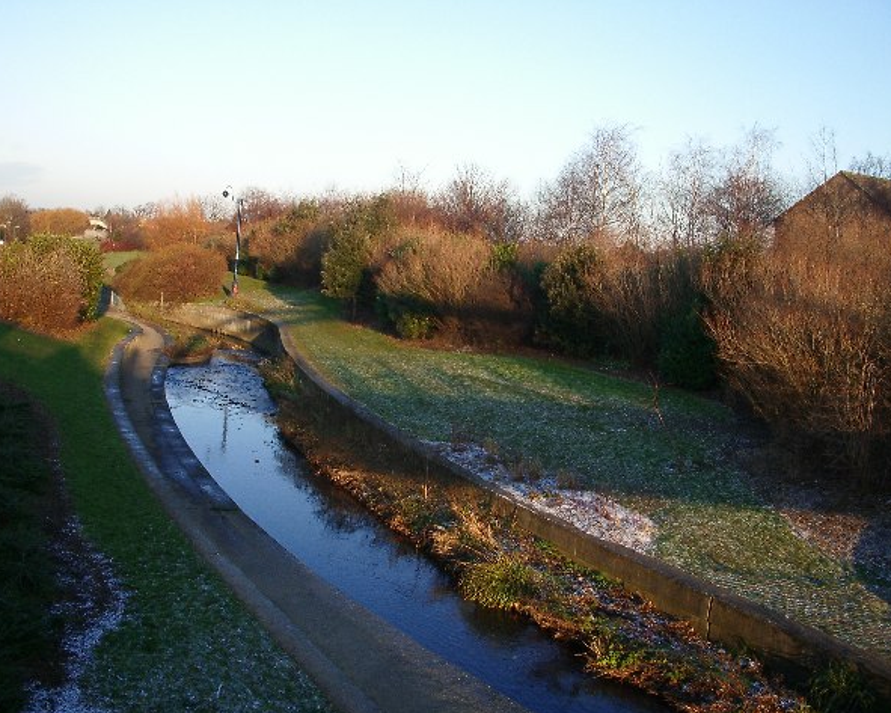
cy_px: 359
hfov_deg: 49.1
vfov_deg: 40.1
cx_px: 427
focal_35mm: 37
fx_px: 976
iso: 80
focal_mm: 5.8
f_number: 4.3
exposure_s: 1/125
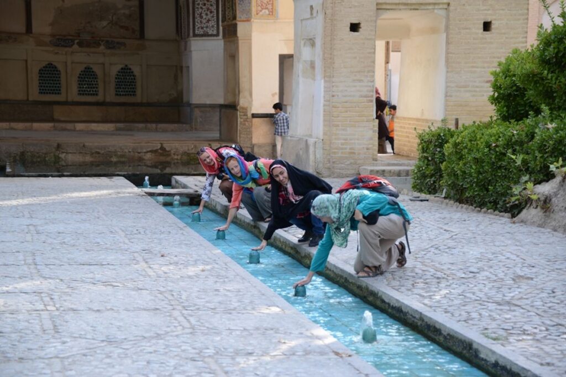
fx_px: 1336
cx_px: 283
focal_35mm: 85
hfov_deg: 23.9
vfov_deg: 16.1
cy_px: 188
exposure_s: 1/30
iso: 100
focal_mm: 85
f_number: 5
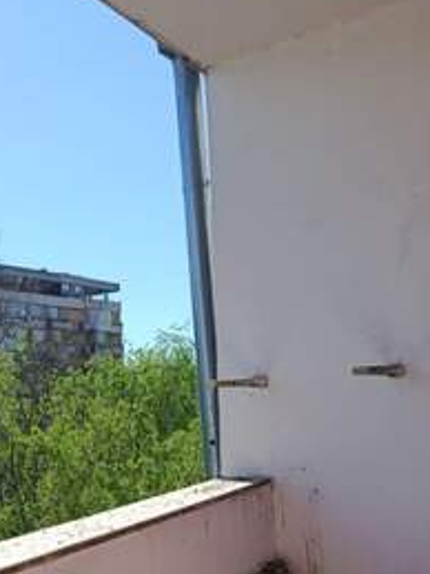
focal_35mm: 47
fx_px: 779
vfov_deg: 37.4
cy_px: 533
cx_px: 124
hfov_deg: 30.5
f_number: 1.7
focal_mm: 5.24
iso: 50
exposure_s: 1/555
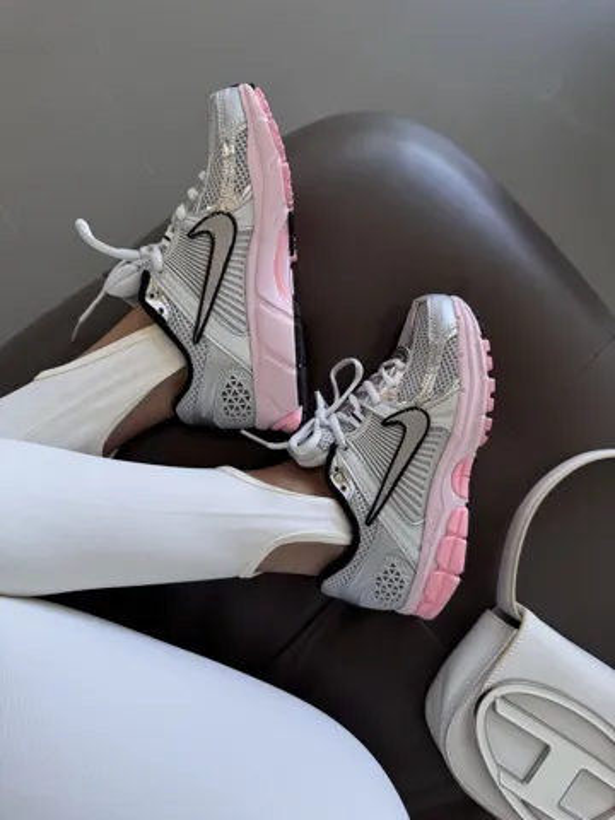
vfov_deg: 71.6
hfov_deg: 56.8
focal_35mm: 24
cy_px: 410
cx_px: 308
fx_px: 569
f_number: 1.78
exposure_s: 1/149
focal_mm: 6.76
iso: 64
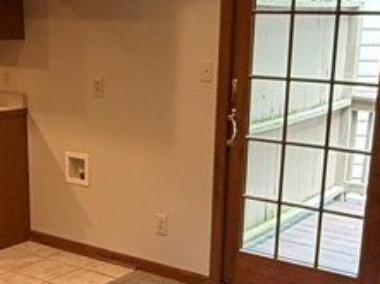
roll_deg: -1.1
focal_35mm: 65
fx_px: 712
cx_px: 162
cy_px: 231
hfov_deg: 29.8
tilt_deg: -17.7
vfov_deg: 22.2
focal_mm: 2.22
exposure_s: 1/120
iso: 320
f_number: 2.2
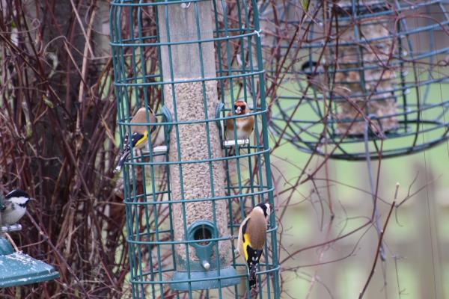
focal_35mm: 450
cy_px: 150
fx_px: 5612
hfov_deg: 4.6
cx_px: 224
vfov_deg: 3.1
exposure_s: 1/125
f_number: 5.6
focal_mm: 300
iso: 1000
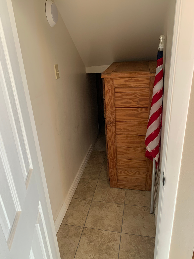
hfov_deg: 51.3
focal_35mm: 27
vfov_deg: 65.3
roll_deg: +4.0
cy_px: 133
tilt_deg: -24.5
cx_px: 96
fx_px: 202
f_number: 1.8
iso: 80
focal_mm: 4.25
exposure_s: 1/60
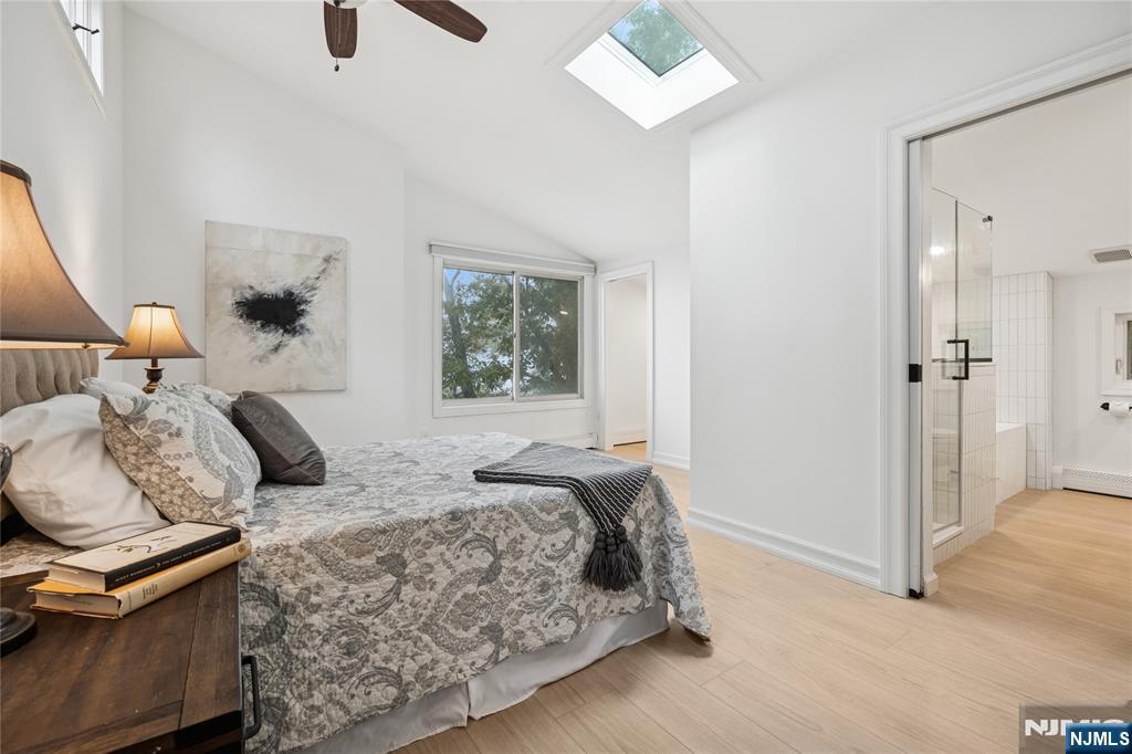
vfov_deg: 81.2
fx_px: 440
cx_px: 566
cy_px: 377
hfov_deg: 104.3
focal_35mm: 14
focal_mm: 14
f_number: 8
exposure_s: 1/13
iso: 200
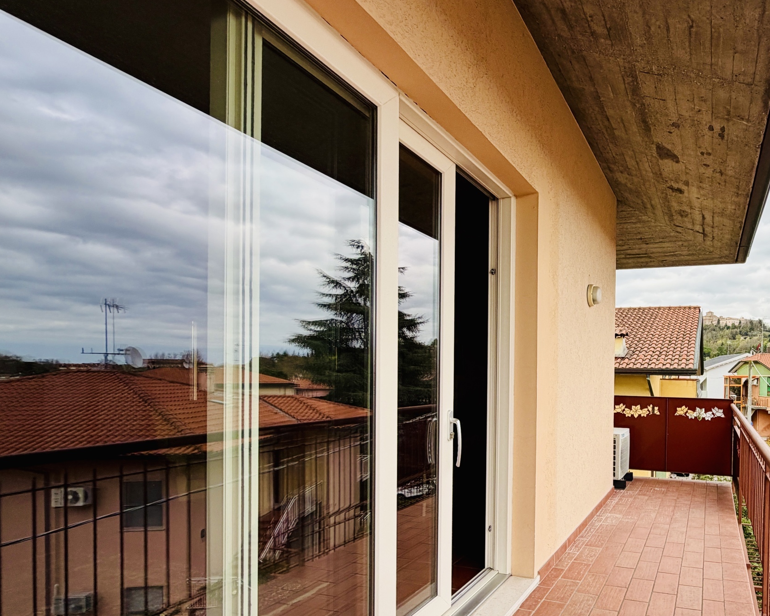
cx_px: 587
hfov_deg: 71.7
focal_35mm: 21
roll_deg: -0.9
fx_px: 479
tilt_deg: +0.3
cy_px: 381
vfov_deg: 64.7
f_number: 2.2
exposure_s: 1/502
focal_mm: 2.22
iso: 64
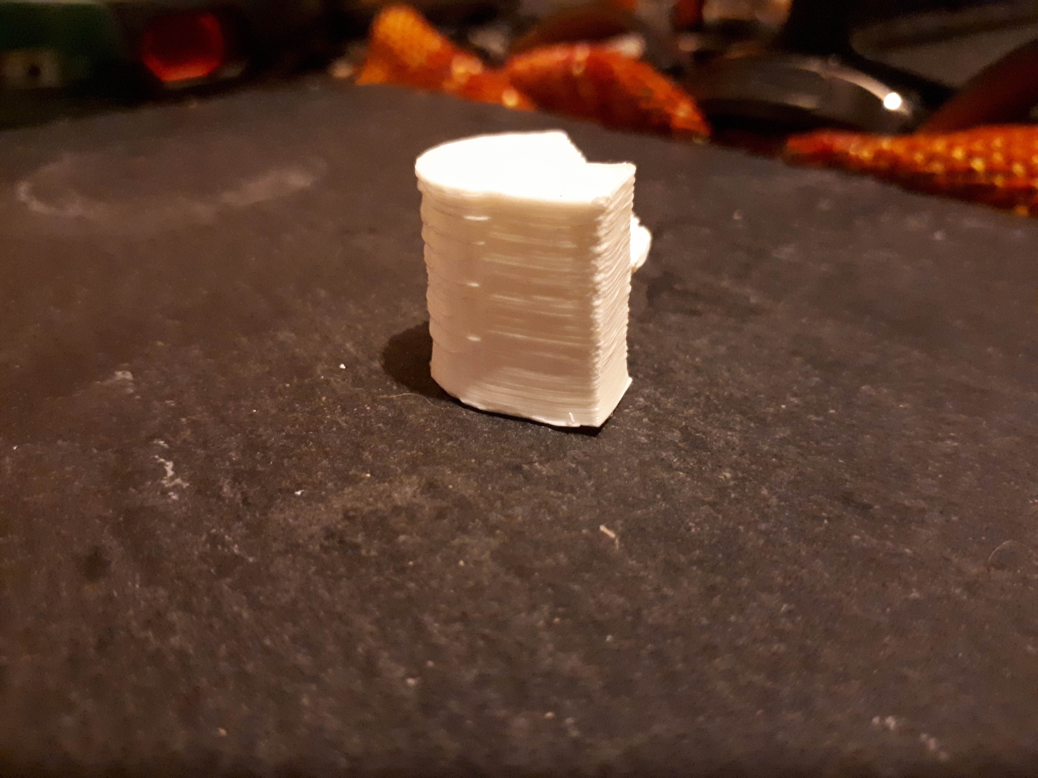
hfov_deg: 65.3
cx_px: 519
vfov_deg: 51.4
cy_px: 389
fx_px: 810
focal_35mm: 27
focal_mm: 3.6
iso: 1000
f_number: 1.9
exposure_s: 1/17
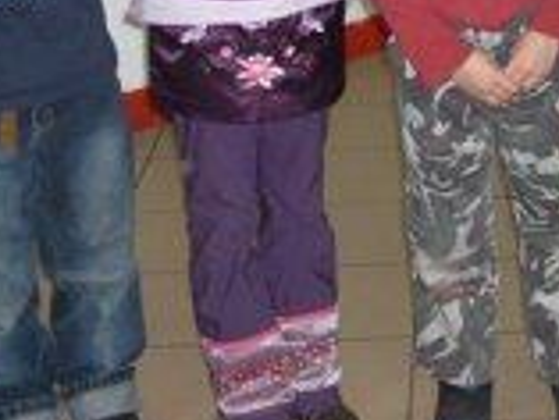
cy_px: -53
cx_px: 427
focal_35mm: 107
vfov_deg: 13.5
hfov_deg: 18.2
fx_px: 1729
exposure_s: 1/45
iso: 160
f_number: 2.8
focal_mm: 5.8
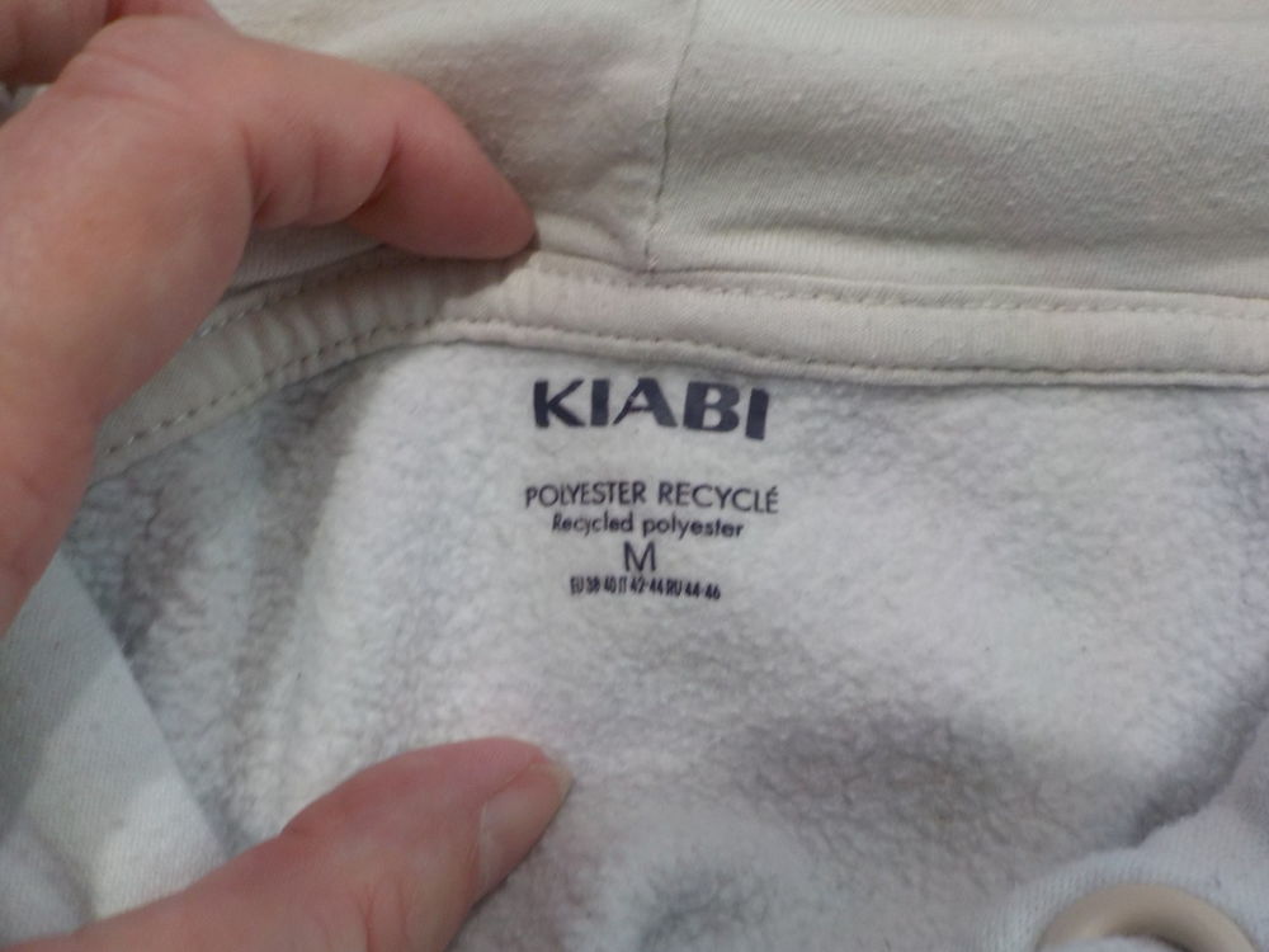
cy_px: 476
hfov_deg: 60.0
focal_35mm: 30
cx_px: 634
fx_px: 1100
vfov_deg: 46.8
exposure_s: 1/30
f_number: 3.3
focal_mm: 4.1
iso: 200
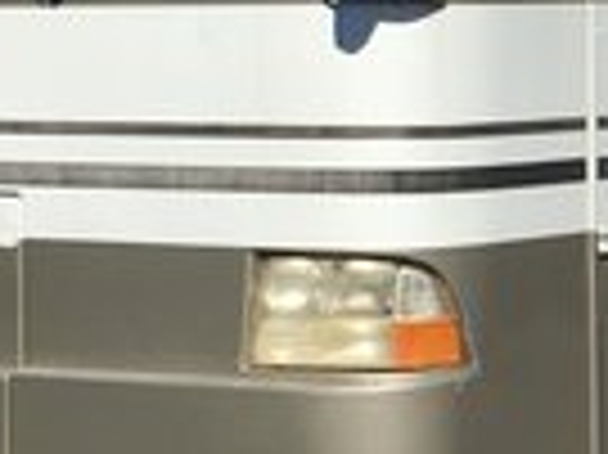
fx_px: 3018
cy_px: 117
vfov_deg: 8.6
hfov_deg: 11.3
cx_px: 739
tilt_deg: -3.0
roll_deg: +0.6
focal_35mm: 172
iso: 25
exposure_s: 1/3077
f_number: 2.2
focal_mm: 4.15
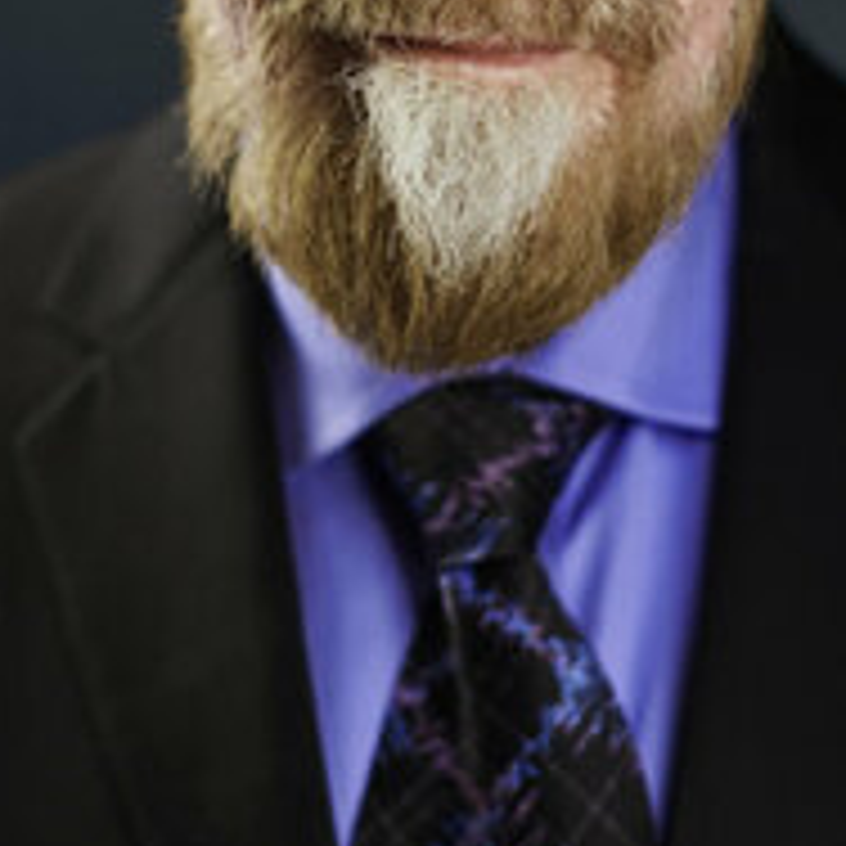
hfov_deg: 13.8
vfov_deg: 13.7
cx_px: 477
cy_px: 86
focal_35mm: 126
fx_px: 3484
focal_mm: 58
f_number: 2.2
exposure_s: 1/200
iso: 400
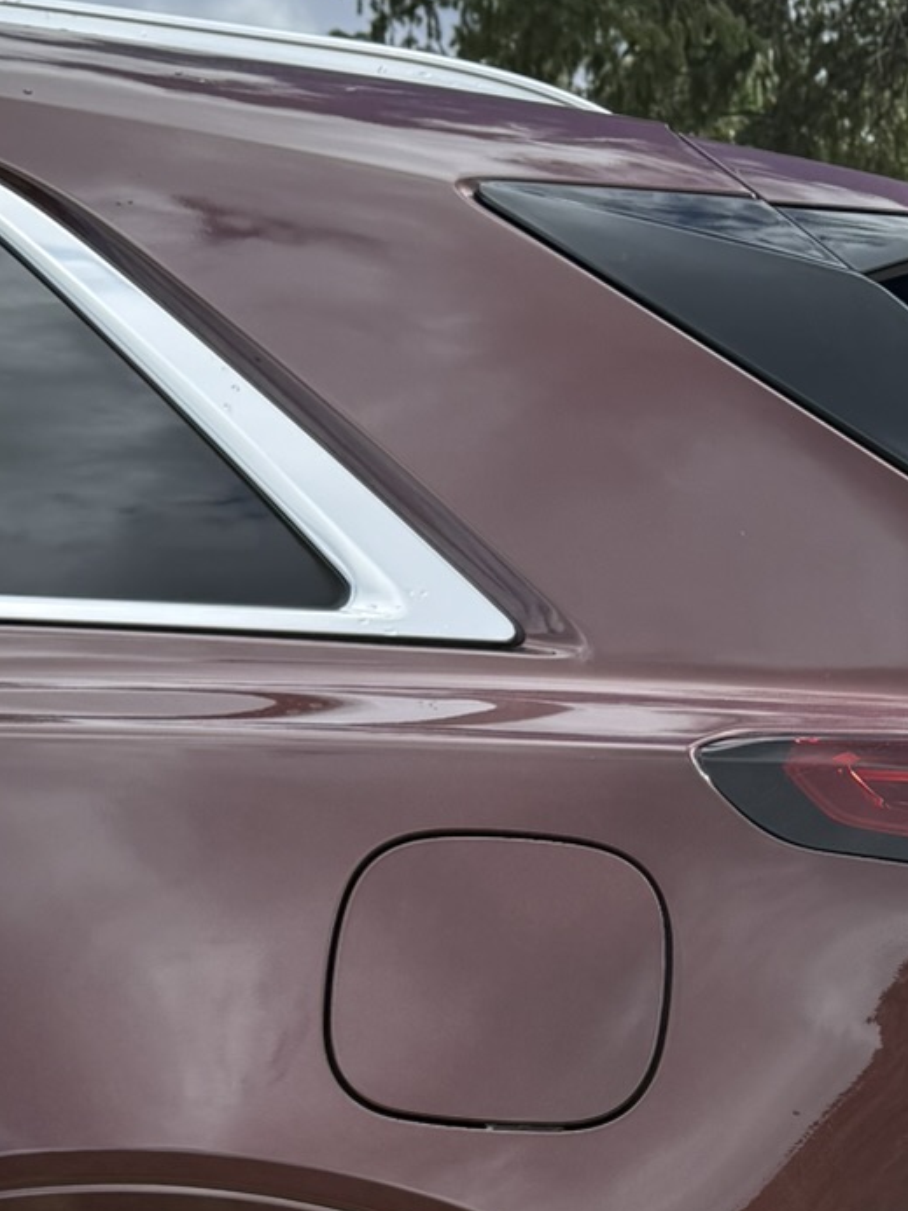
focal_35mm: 71
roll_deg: -2.5
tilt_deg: -7.4
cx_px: 917
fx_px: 2483
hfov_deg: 20.1
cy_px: 1180
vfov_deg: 26.1
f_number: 1.78
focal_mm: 6.76
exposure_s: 1/2232
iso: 100
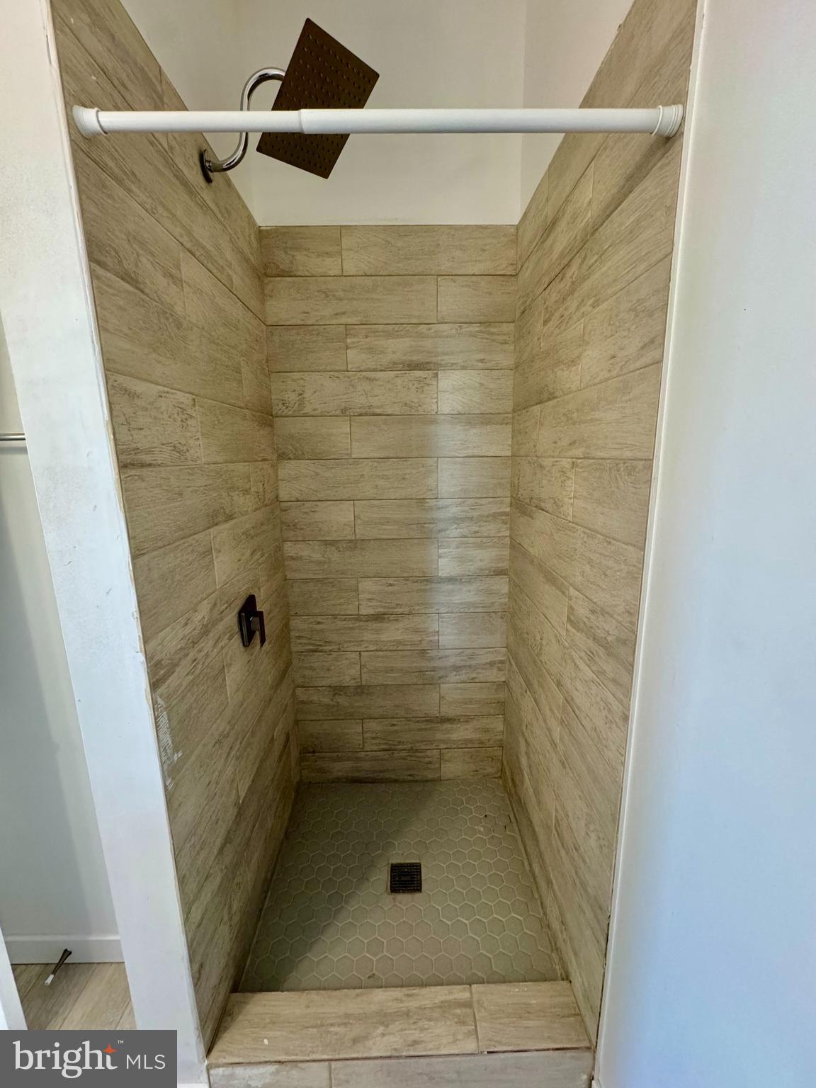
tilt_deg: -10.5
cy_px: 544
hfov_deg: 85.7
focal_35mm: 14
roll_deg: +0.8
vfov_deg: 102.1
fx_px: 440
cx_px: 408
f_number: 2.2
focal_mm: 2.22
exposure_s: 1/60
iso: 250
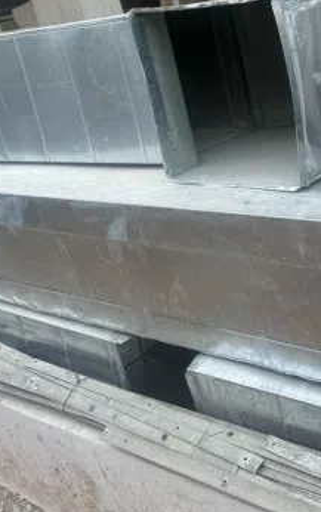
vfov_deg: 41.9
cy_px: 163
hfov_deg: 26.4
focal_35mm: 47
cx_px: 297
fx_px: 656
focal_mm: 6.86
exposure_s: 1/121
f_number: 1.78
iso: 100
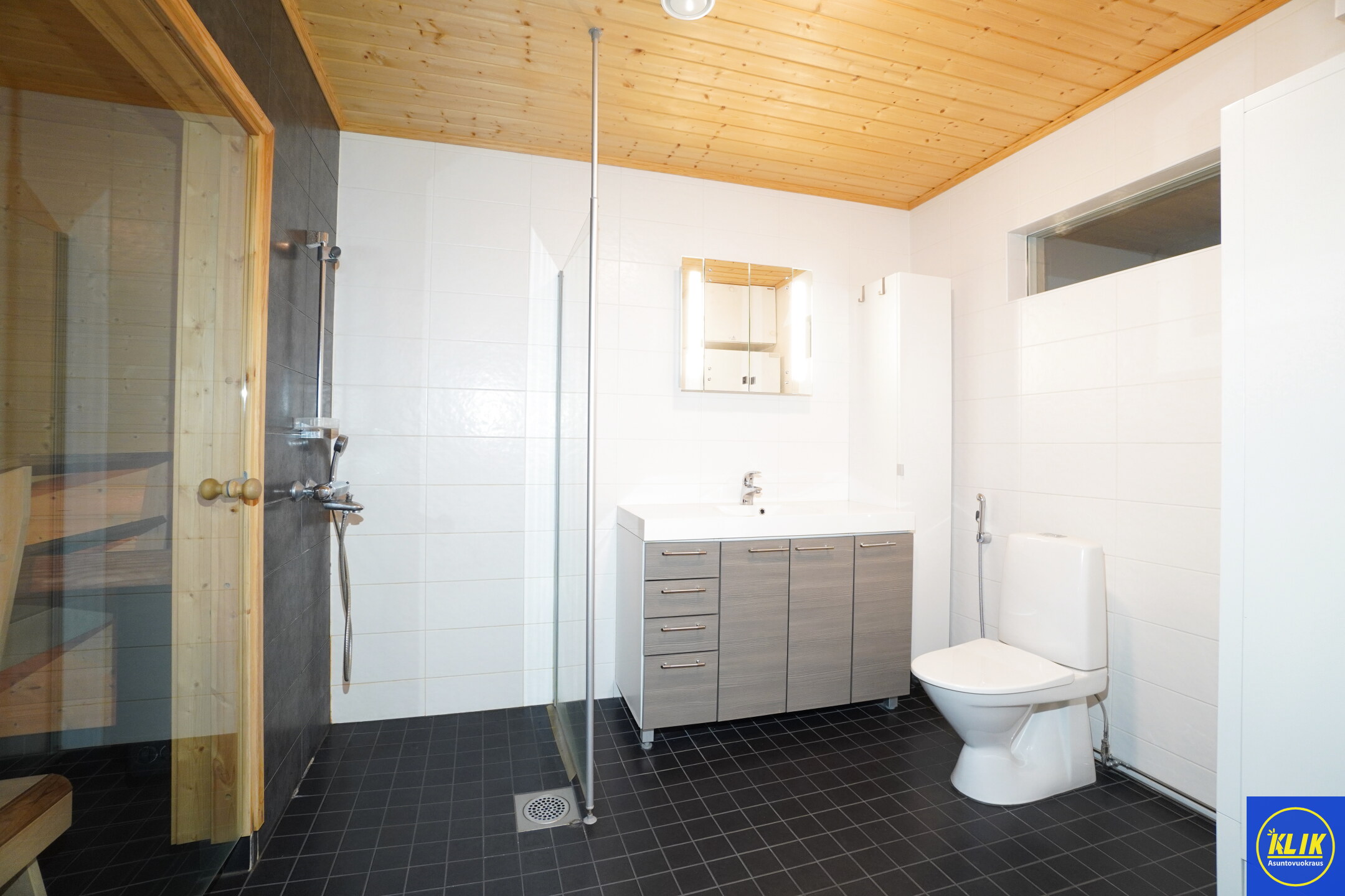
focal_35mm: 15
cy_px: 448
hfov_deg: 100.4
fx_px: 560
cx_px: 672
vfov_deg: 77.3
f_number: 4
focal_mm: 10
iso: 800
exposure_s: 1/30
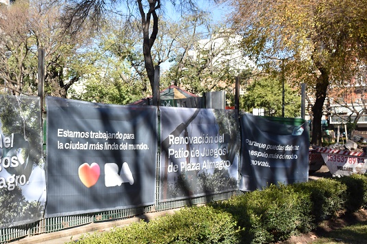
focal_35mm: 52
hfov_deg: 37.5
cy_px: 132
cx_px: 93
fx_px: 527
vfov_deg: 26.1
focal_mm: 23
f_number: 3.8
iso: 400
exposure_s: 1/2000
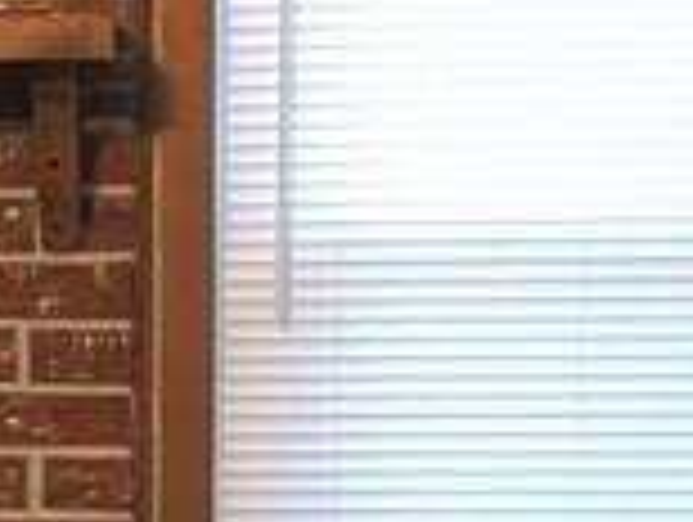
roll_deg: +0.5
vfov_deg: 7.9
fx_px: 3729
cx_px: -194
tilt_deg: -7.9
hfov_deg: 10.4
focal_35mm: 186
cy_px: 711
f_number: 1.8
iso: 100
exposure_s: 1/15
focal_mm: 3.99
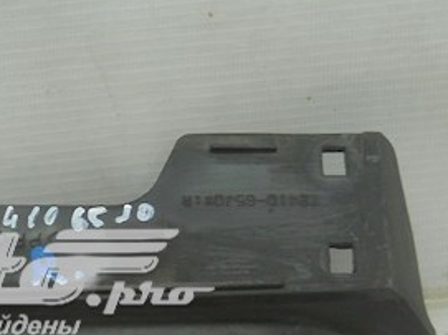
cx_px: 15
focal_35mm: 97
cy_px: 279
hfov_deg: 19.7
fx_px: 1255
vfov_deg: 15.1
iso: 100
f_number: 3.1
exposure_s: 1/30
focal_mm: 6.72
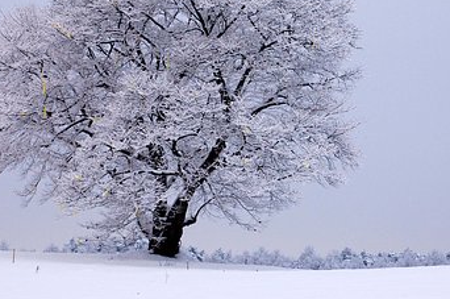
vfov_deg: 6.8
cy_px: 83
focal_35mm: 202
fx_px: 2521
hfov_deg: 10.2
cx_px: 220
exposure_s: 1/160
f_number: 16
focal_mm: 90
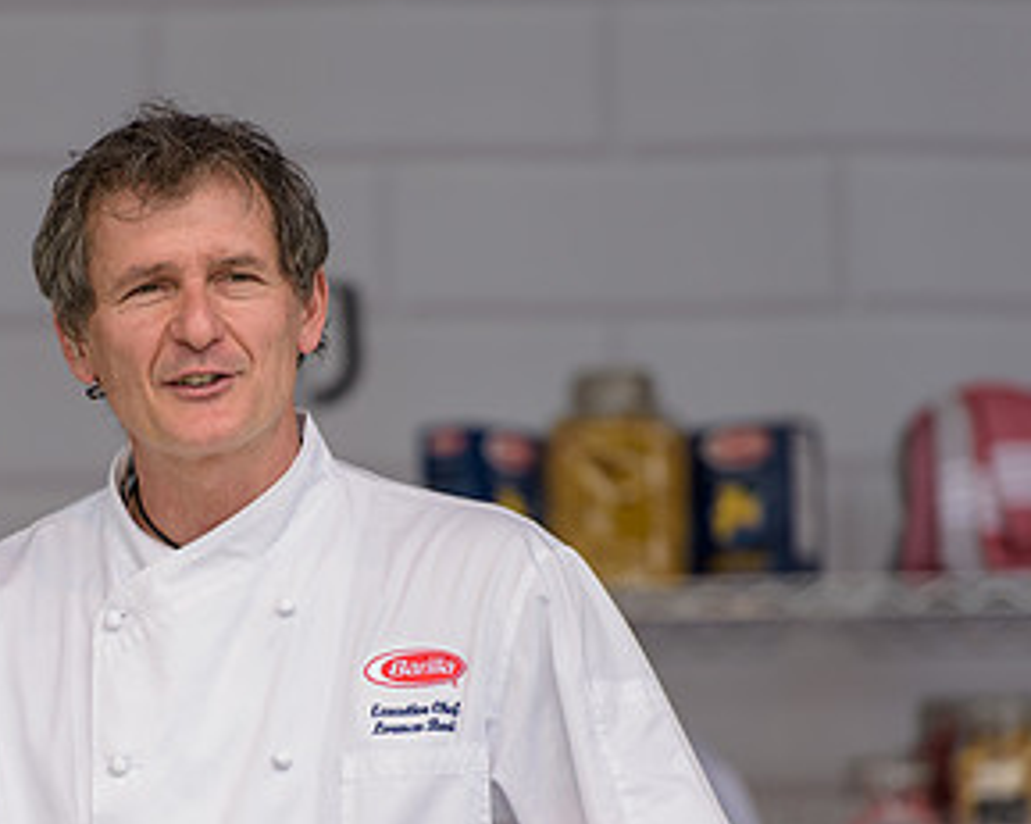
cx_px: 243
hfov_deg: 5.1
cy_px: 633
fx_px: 11500
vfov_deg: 4.1
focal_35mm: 377
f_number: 3.2
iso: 250
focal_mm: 200
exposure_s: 1/1250
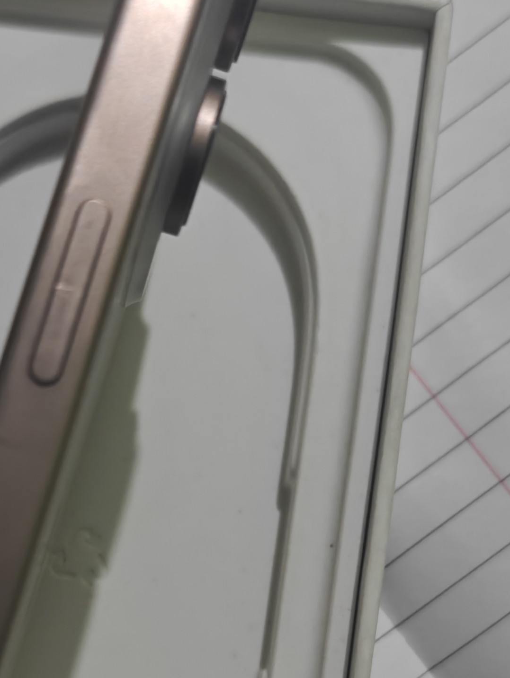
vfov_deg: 27.9
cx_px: 166
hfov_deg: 21.9
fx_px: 1314
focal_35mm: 67
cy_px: 610
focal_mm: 6.06
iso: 2000
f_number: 1.7
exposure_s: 1/50
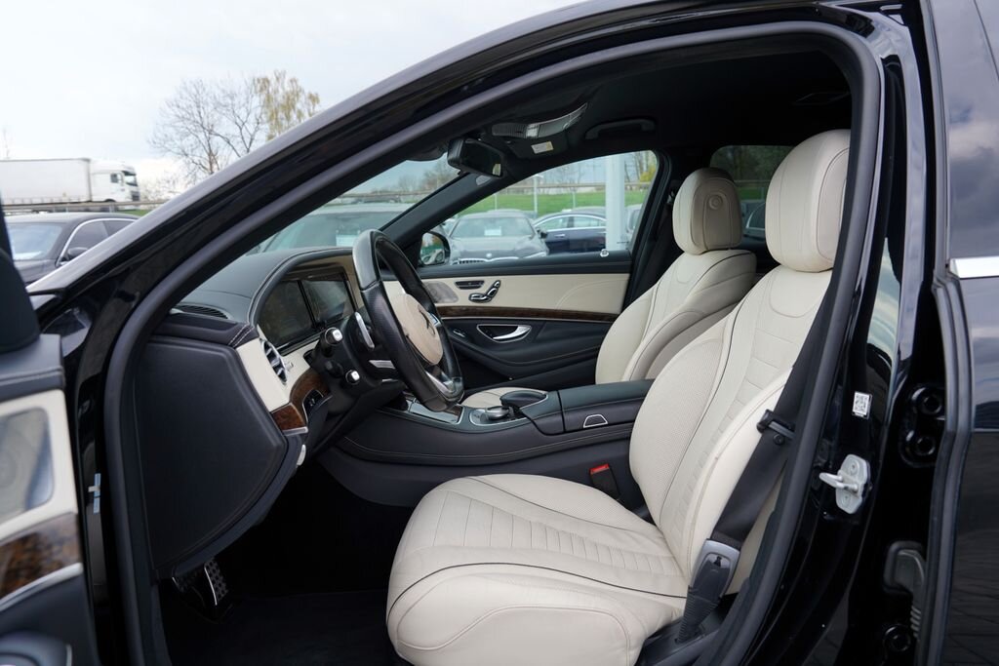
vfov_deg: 53.1
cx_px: 500
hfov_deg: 73.7
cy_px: 333
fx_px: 666
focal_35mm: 24
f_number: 5.6
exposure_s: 1/100
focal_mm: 24
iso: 100
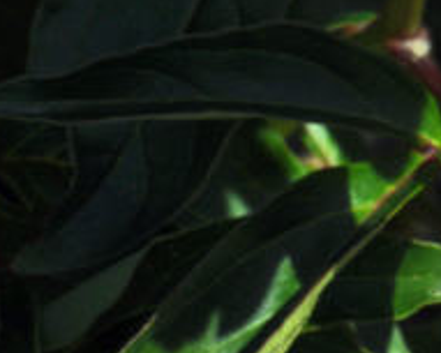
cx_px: 679
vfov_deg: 2.1
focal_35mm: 732
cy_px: -464
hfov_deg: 2.6
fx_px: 9563
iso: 200
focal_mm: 105
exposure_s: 1/200
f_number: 18
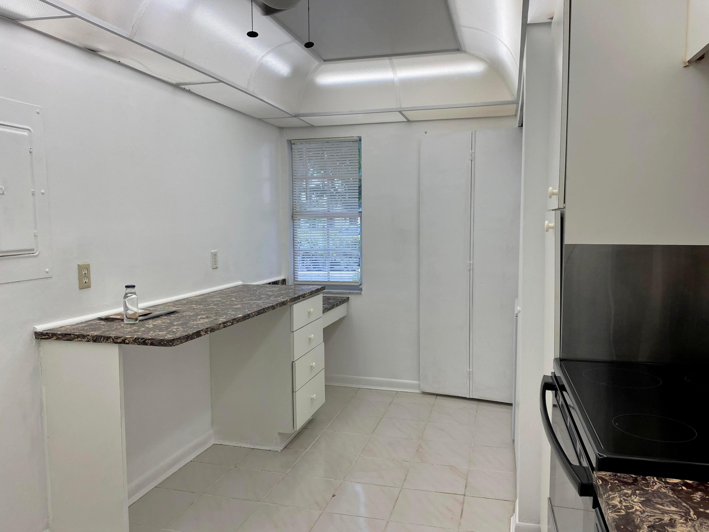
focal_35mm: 26
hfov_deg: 67.3
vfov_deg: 53.1
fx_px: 533
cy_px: 266
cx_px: 354
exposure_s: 1/180
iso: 32
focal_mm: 4.25
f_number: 1.8
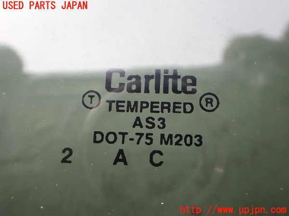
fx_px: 250
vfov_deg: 46.8
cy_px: 108
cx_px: 144
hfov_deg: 60.0
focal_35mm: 30
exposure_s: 1/160
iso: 100
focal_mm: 5.4
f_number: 2.3
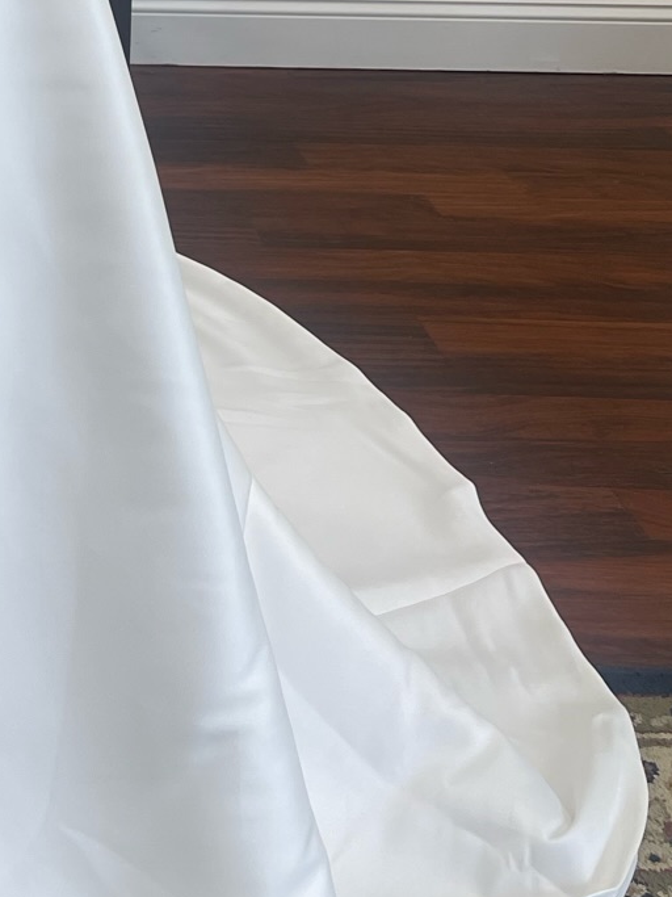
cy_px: -94
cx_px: -301
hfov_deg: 17.2
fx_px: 2020
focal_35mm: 78
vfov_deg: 23.5
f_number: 1.6
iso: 32
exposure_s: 1/141
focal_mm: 5.1
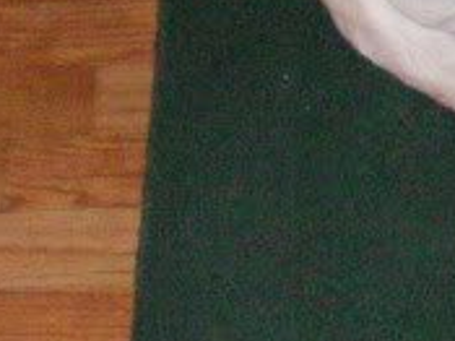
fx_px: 2916
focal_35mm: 222
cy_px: 8
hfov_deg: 8.6
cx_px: 775
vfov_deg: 6.7
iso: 400
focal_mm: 6.3
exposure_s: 1/60
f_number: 3.1
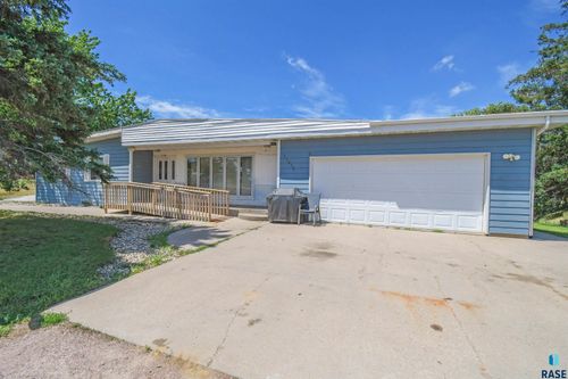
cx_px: 284
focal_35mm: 15
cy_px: 190
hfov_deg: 100.4
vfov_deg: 77.3
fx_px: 237
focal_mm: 10
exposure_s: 1/8000
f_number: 7.1
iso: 1250
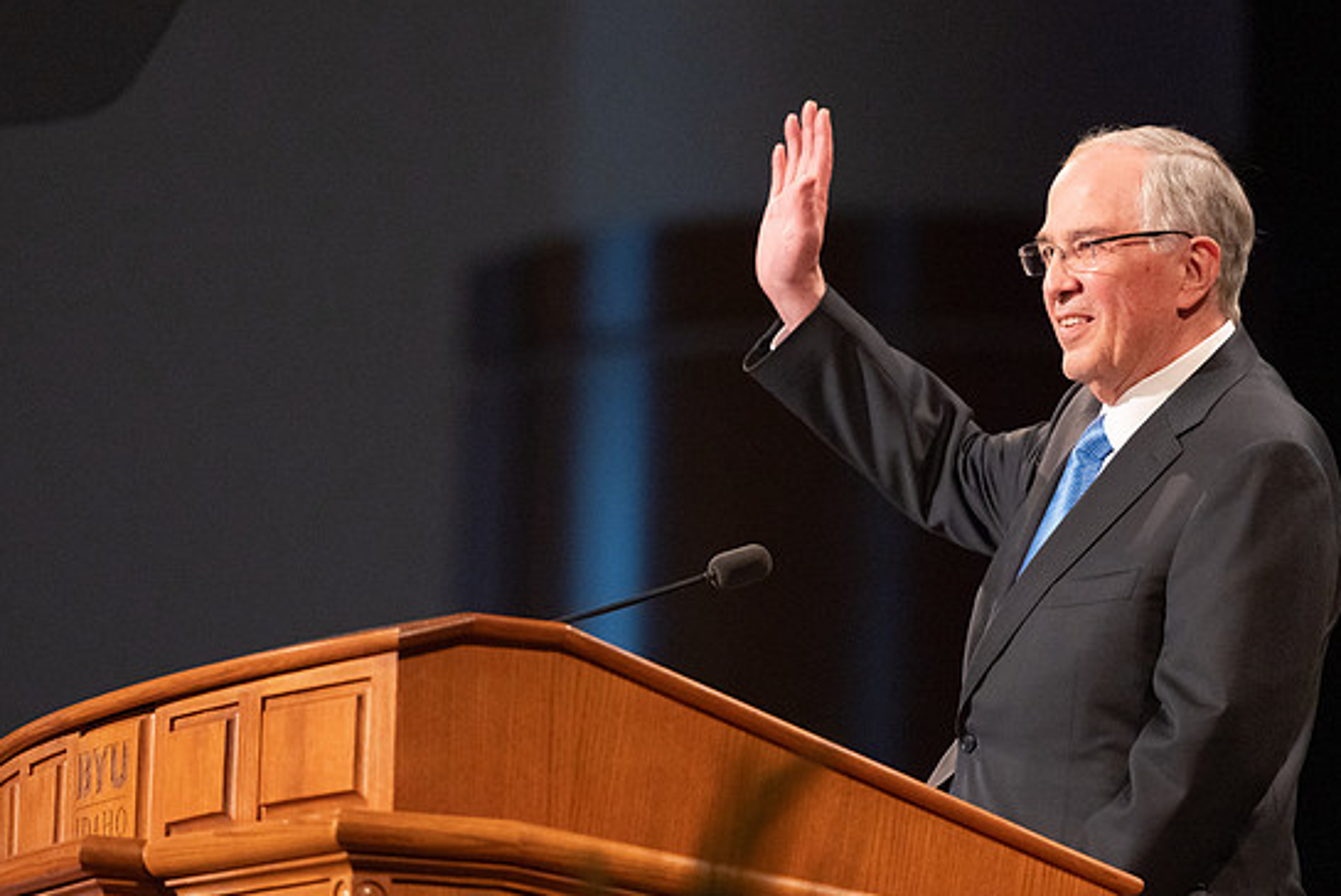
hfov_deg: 7.6
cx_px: 572
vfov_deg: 5.1
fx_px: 10062
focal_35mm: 270
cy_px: 430
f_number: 3.2
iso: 2500
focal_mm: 200
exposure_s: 1/250
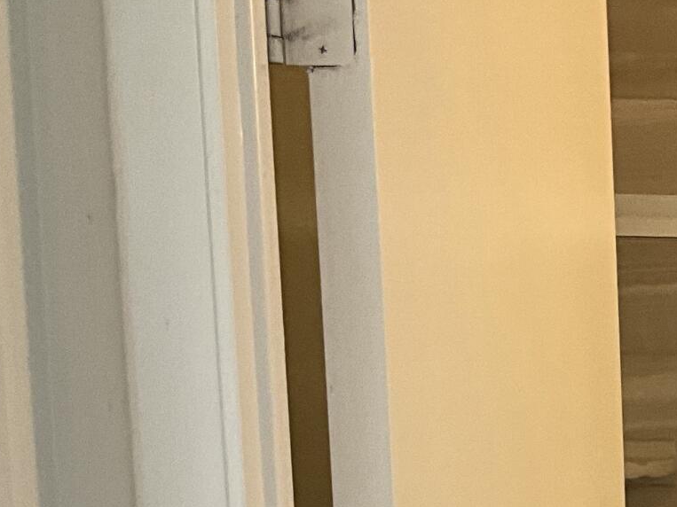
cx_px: 1005
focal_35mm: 114
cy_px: 705
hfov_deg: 15.9
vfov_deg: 12.5
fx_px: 2229
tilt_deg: -10.2
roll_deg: -0.4
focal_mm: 3
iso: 64
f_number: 1.8
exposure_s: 1/99
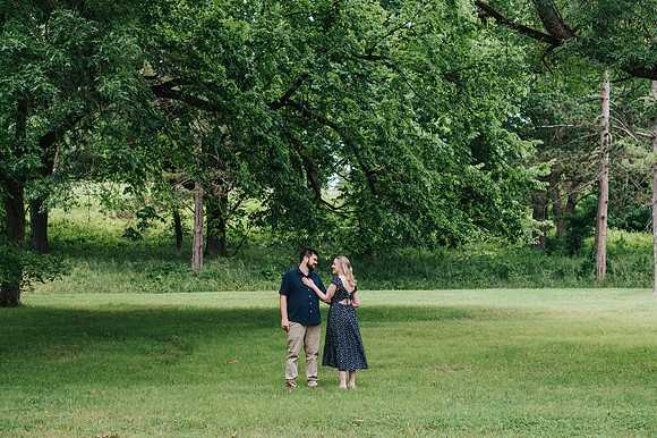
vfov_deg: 23.1
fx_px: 1070
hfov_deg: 34.1
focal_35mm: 59
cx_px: 342
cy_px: 217
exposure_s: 1/400
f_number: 3.2
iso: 400
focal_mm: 50
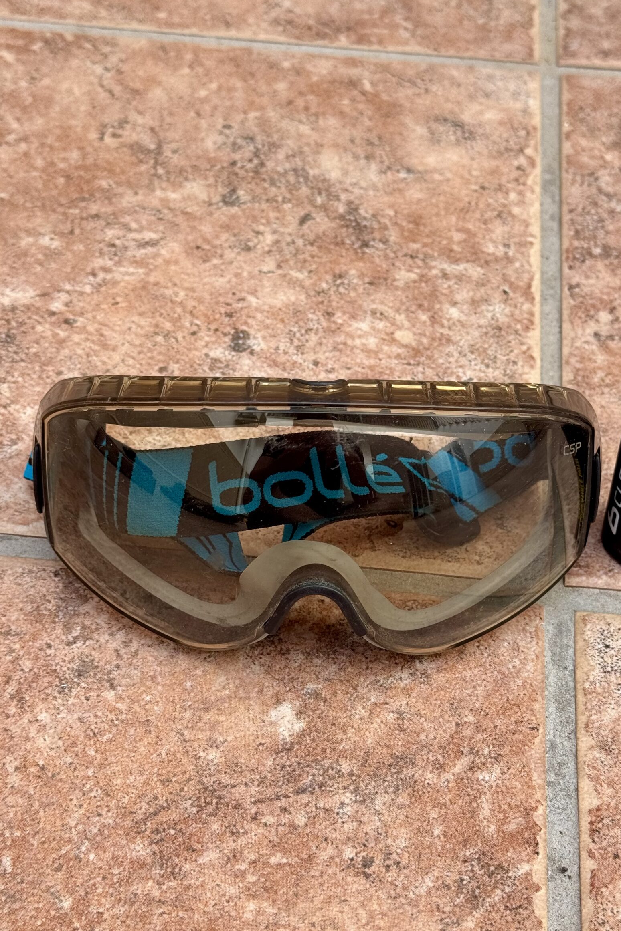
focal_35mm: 55
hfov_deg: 24.6
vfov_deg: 36.2
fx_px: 1423
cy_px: 495
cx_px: 353
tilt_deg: -44.1
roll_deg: -3.3
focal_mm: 6.76
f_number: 1.78
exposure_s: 1/305
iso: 64
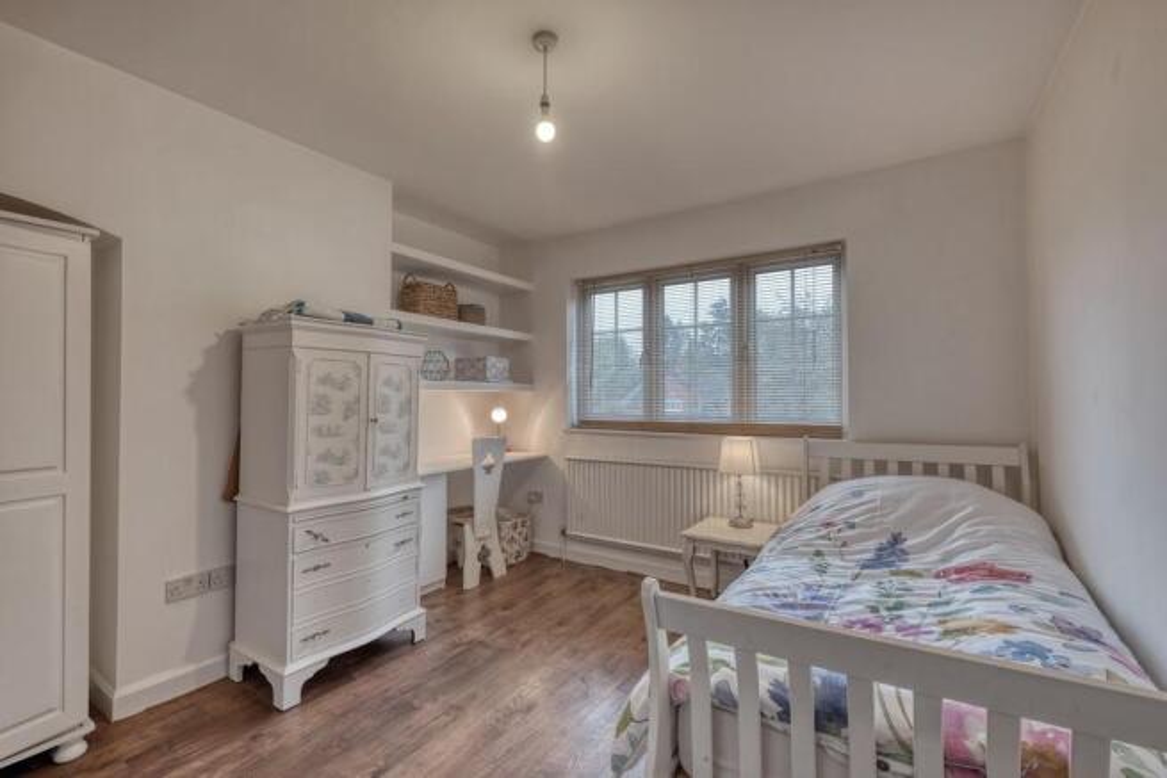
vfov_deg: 77.4
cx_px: 584
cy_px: 389
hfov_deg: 100.4
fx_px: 486
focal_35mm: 15
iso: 250
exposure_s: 1/6
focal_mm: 10
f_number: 8
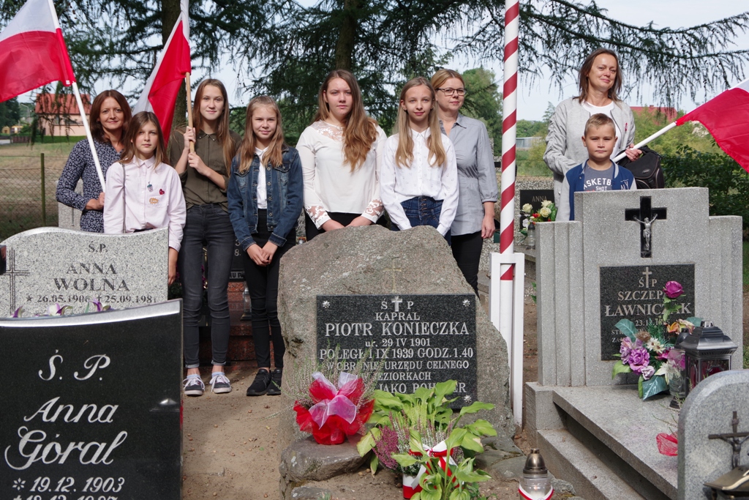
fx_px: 1124
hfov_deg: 36.9
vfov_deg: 25.1
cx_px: 374
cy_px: 250
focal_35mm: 54
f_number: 8
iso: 200
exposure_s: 1/200
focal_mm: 36
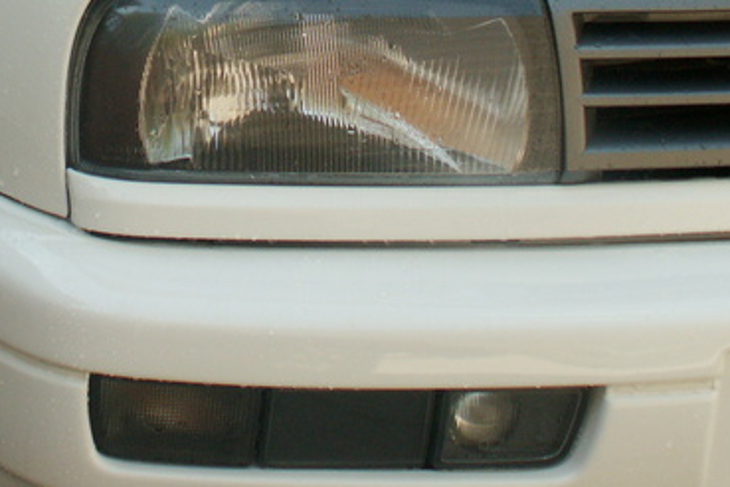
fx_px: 2514
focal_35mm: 124
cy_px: -87
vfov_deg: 10.9
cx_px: 105
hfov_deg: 16.4
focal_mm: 9.23
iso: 50
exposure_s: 1/160
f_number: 3.2
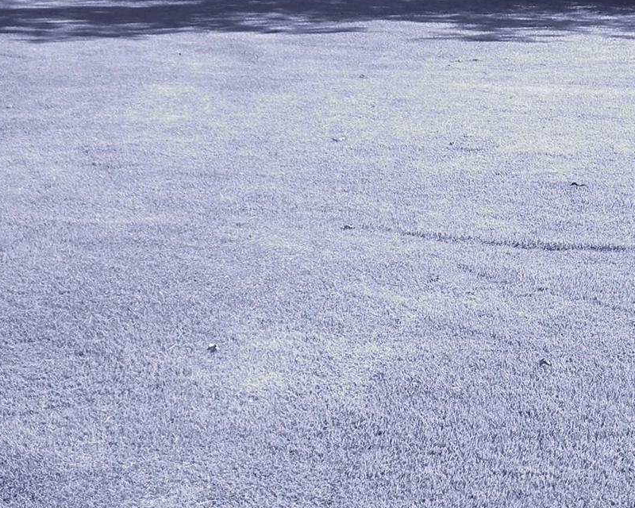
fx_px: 1785
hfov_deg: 20.0
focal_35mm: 95
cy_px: 194
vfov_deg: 16.2
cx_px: 500
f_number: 3.2
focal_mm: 6.3
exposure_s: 1/303
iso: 50
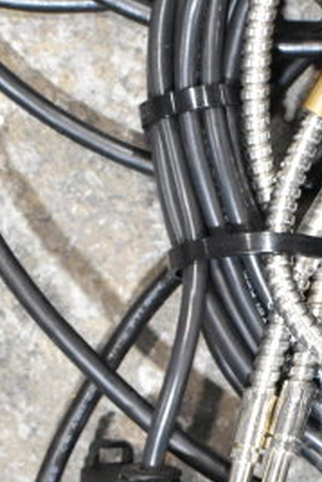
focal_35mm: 133
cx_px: 473
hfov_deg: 10.0
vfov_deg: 15.2
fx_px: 1782
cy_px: 431
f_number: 7.1
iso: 6400
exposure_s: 1/200
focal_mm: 26
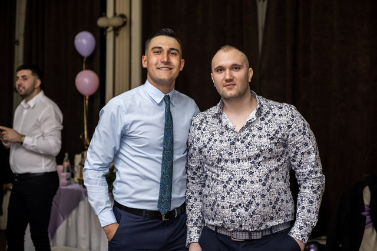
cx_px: 188
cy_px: 126
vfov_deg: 16.5
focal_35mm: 83
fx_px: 869
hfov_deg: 24.5
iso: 1250
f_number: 2.8
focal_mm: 55
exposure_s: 1/160
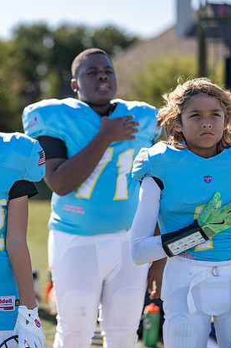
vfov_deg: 25.1
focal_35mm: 81
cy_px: 163
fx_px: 781
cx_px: 0
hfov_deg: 16.5
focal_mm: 50
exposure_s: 1/4000
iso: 100
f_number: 1.2
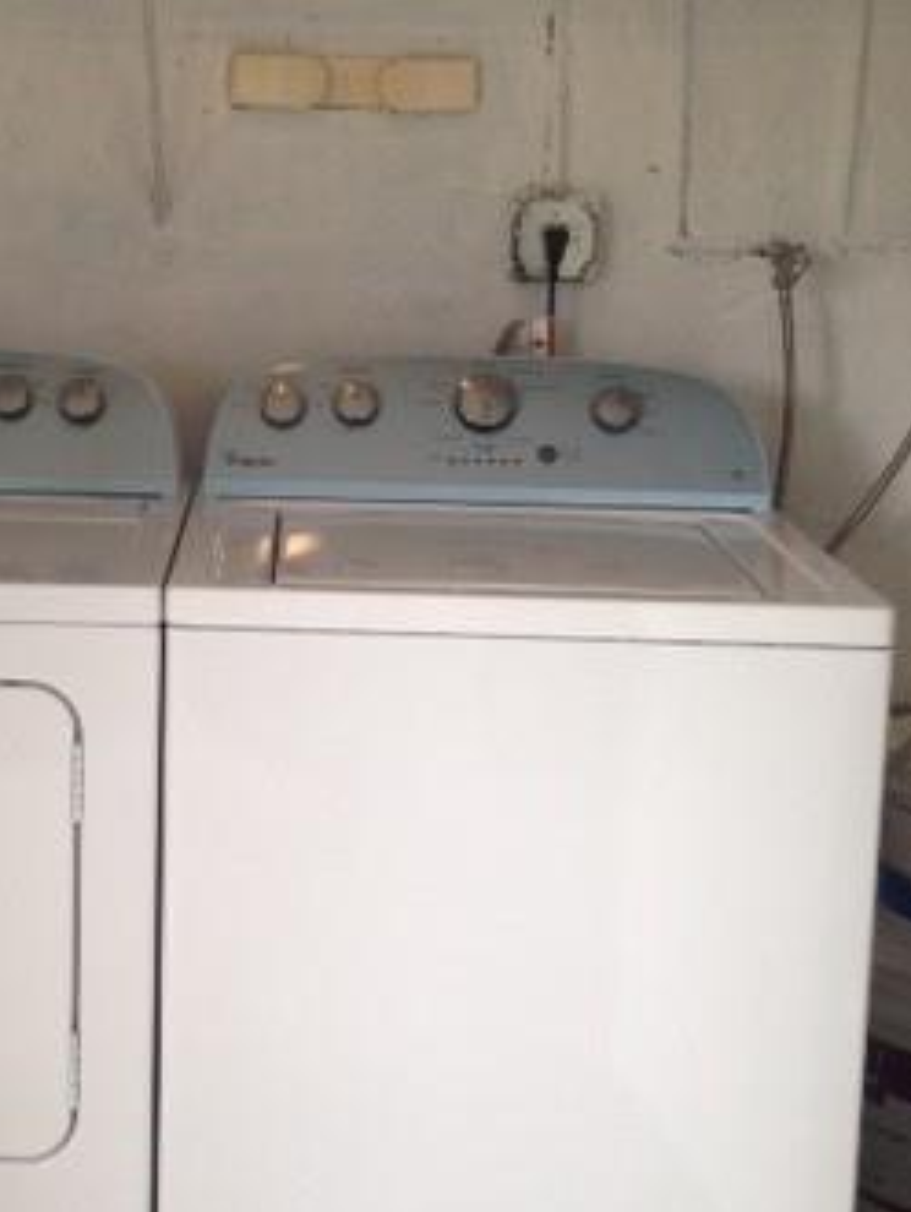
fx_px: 2243
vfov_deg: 30.2
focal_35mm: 64
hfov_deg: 22.6
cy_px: 525
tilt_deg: -10.7
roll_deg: -1.3
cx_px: 173
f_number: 2.4
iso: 50
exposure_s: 1/40
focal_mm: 4.12
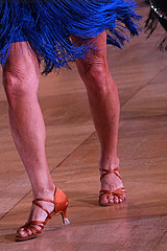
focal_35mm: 254
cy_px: -31
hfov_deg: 5.4
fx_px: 1767
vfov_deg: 8.0
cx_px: -32
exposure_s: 1/400
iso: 3200
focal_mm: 105
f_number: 5.6
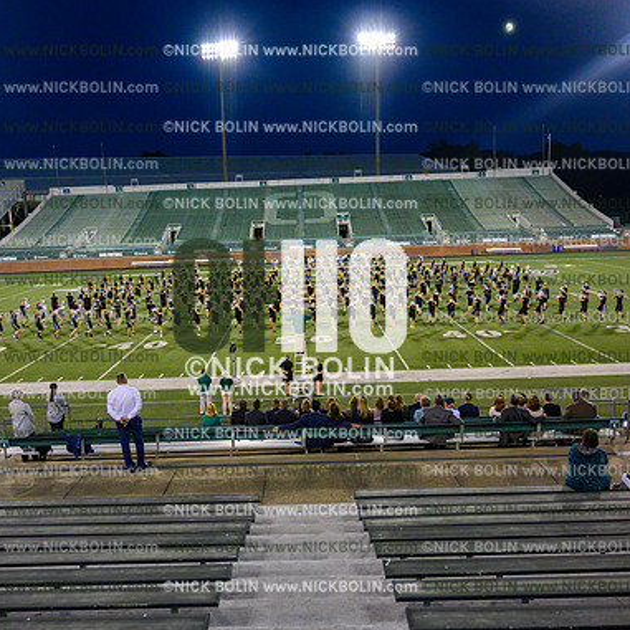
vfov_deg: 52.5
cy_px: 317
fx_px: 638
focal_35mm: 31
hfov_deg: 52.5
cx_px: 289
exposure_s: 1/1000
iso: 4000
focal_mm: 24
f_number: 4
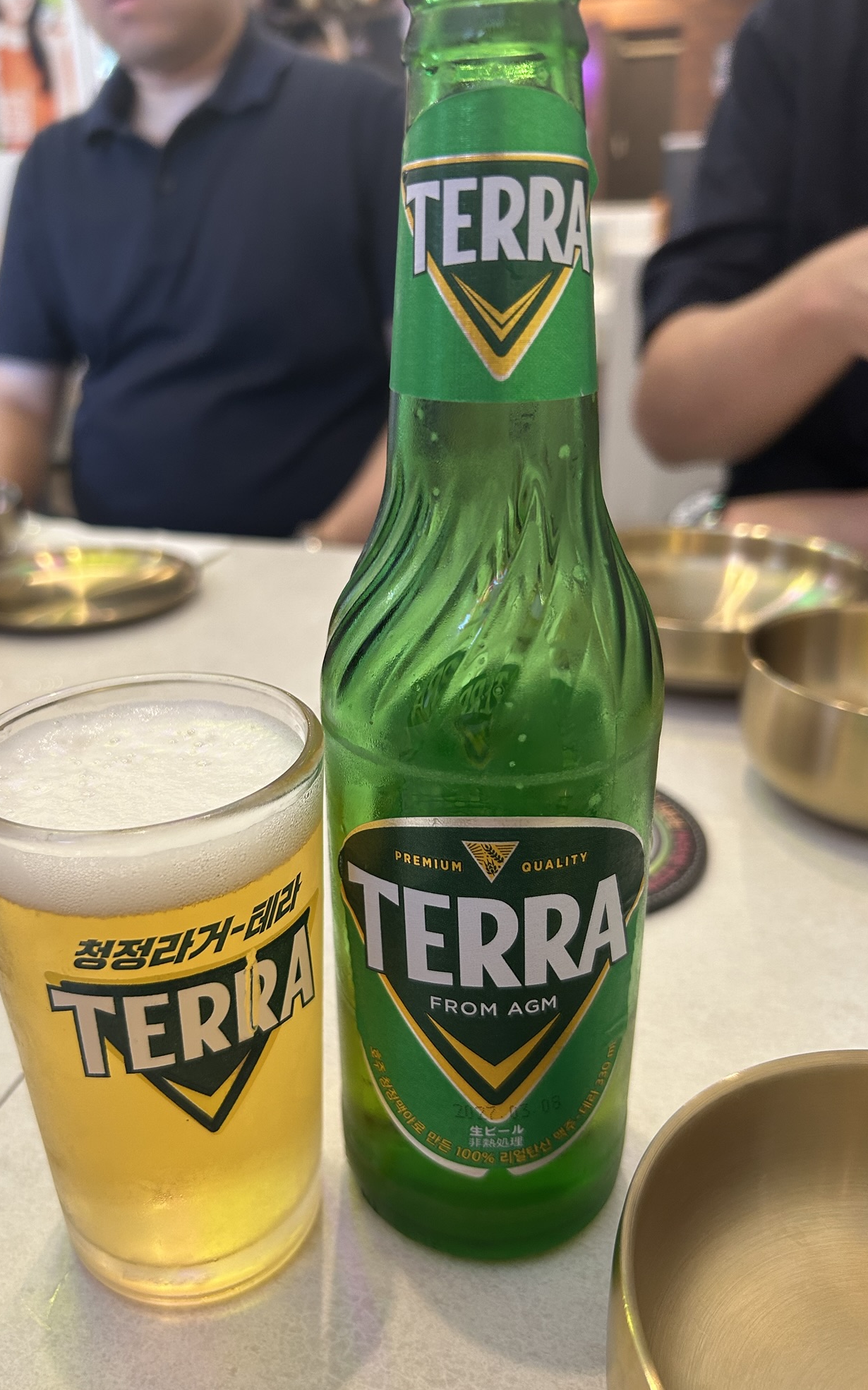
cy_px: 702
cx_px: 345
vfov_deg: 66.5
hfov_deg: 44.3
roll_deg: +1.8
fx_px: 1060
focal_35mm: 28
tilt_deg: -24.8
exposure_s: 1/60
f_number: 1.5
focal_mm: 5.7
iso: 100
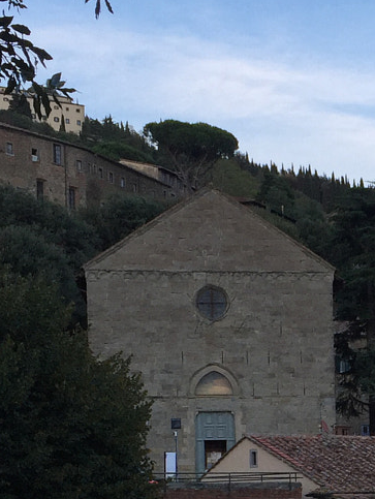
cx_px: 402
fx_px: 1385
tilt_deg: +0.6
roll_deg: +1.0
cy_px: 492
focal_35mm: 96
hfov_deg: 15.1
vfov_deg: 19.8
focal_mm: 4.15
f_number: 2.2
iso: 32
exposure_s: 1/265
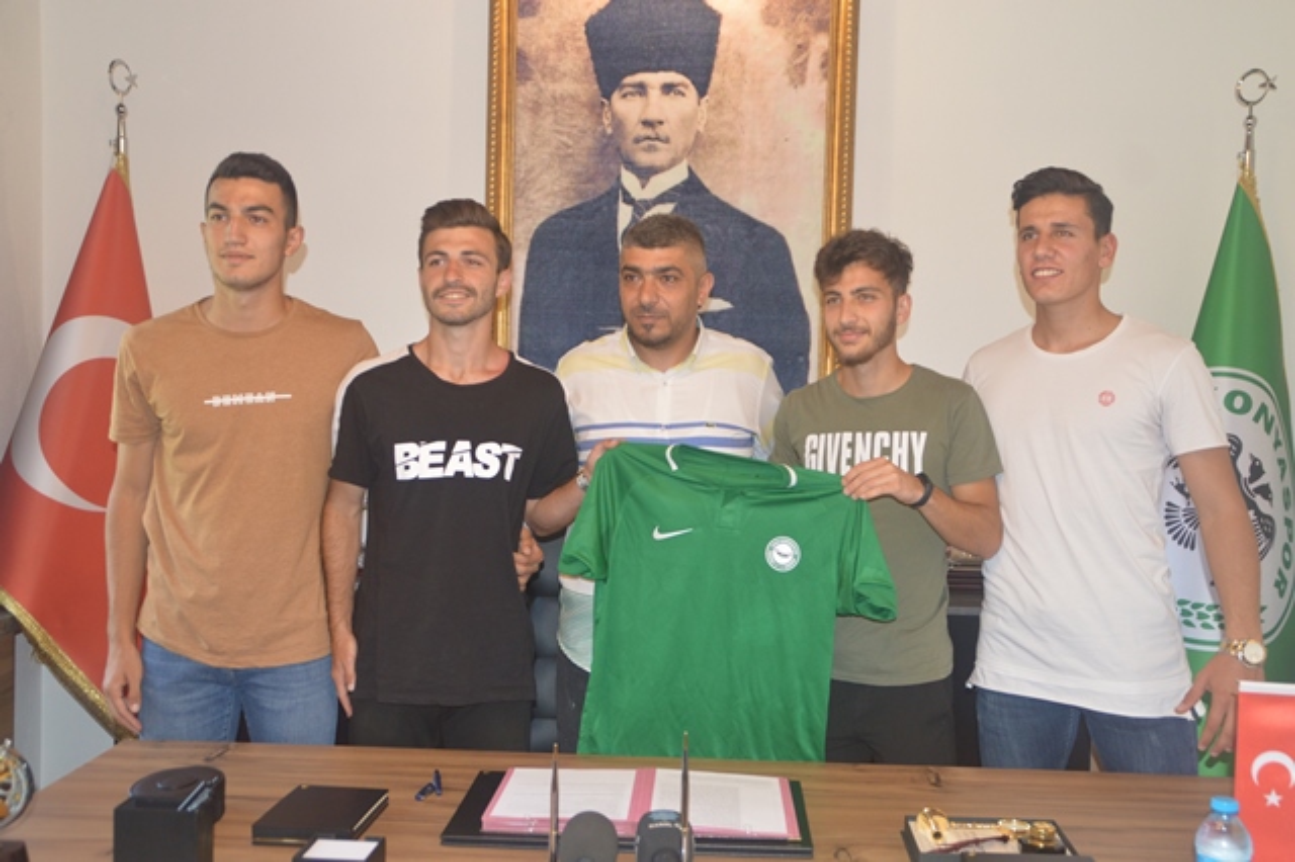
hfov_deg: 51.3
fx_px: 1348
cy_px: 431
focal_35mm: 38
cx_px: 648
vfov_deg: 35.5
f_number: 3.8
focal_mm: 25
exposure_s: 1/60
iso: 640
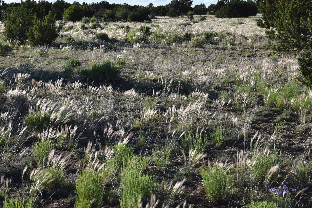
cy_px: 69
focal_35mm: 94
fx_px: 815
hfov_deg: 21.6
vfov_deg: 14.5
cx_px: 117
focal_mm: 62
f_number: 9
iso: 200
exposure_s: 1/320
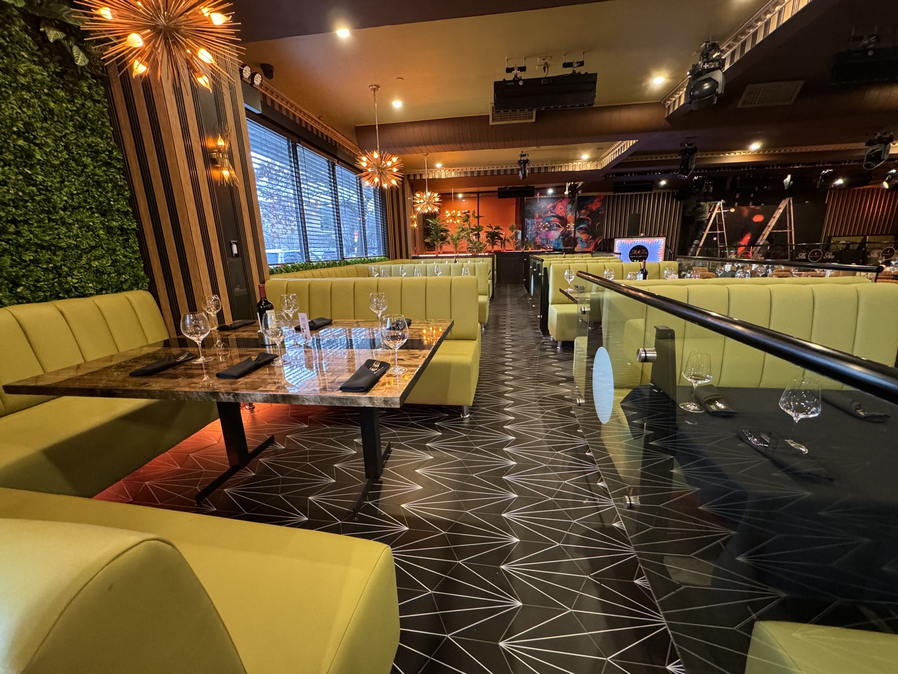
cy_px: 337
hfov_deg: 102.1
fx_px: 363
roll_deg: +1.3
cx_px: 449
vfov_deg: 85.7
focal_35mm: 14
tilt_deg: -14.5
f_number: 2.2
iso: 800
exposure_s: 1/60
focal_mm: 2.22
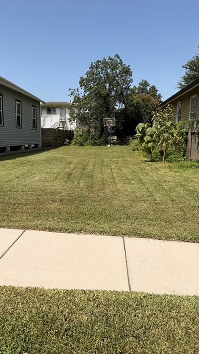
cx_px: 90
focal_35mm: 27
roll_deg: -0.6
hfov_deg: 42.8
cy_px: 174
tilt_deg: -8.8
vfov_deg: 69.9
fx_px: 254
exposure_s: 1/6711
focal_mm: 6.76
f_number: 1.78
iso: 80
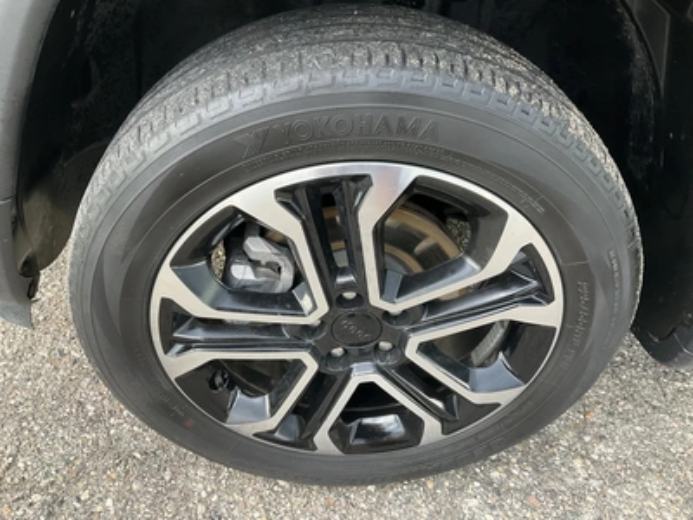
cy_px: 260
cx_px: 346
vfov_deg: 48.2
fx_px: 581
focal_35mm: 29
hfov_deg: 61.7
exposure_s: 1/61
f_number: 1.8
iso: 64
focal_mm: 3
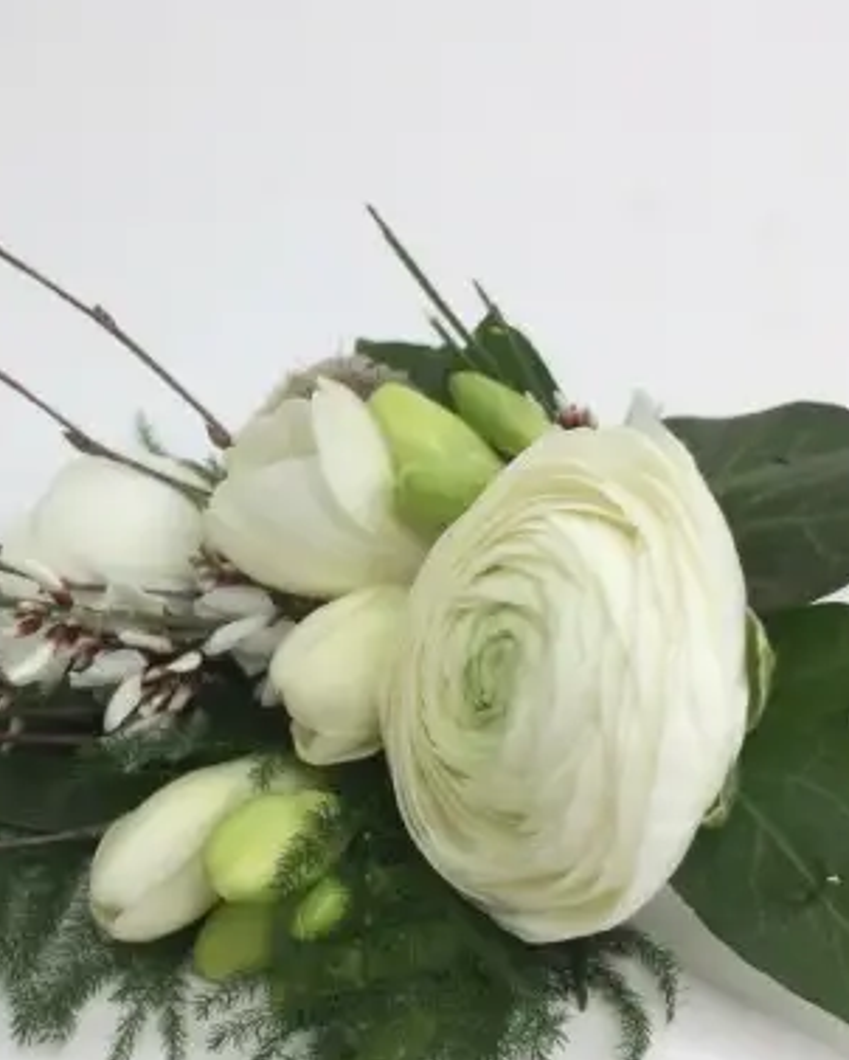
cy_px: 582
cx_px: 261
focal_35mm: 48
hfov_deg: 31.2
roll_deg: -0.5
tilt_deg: -37.5
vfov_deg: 38.7
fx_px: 1506
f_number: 2.2
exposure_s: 1/370
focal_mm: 4.15
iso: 32
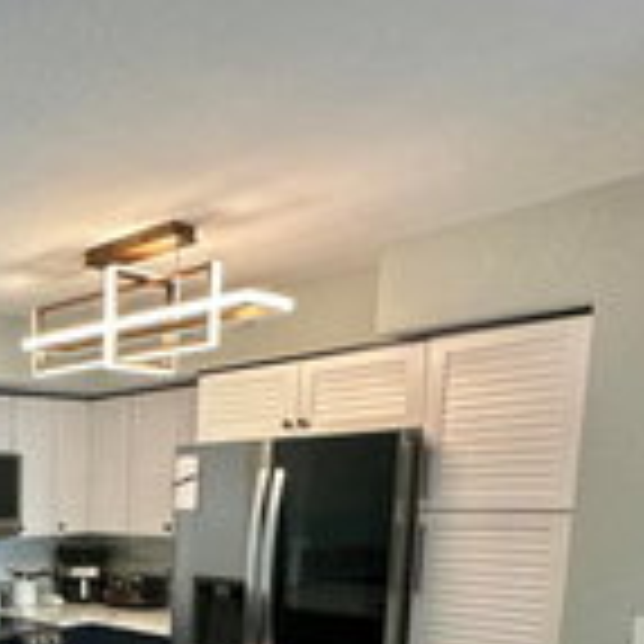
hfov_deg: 36.0
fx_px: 779
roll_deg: +1.7
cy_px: 603
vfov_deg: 40.8
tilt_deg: -7.8
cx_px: -110
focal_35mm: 37
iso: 100
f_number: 2.2
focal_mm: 2.22
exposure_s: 1/120
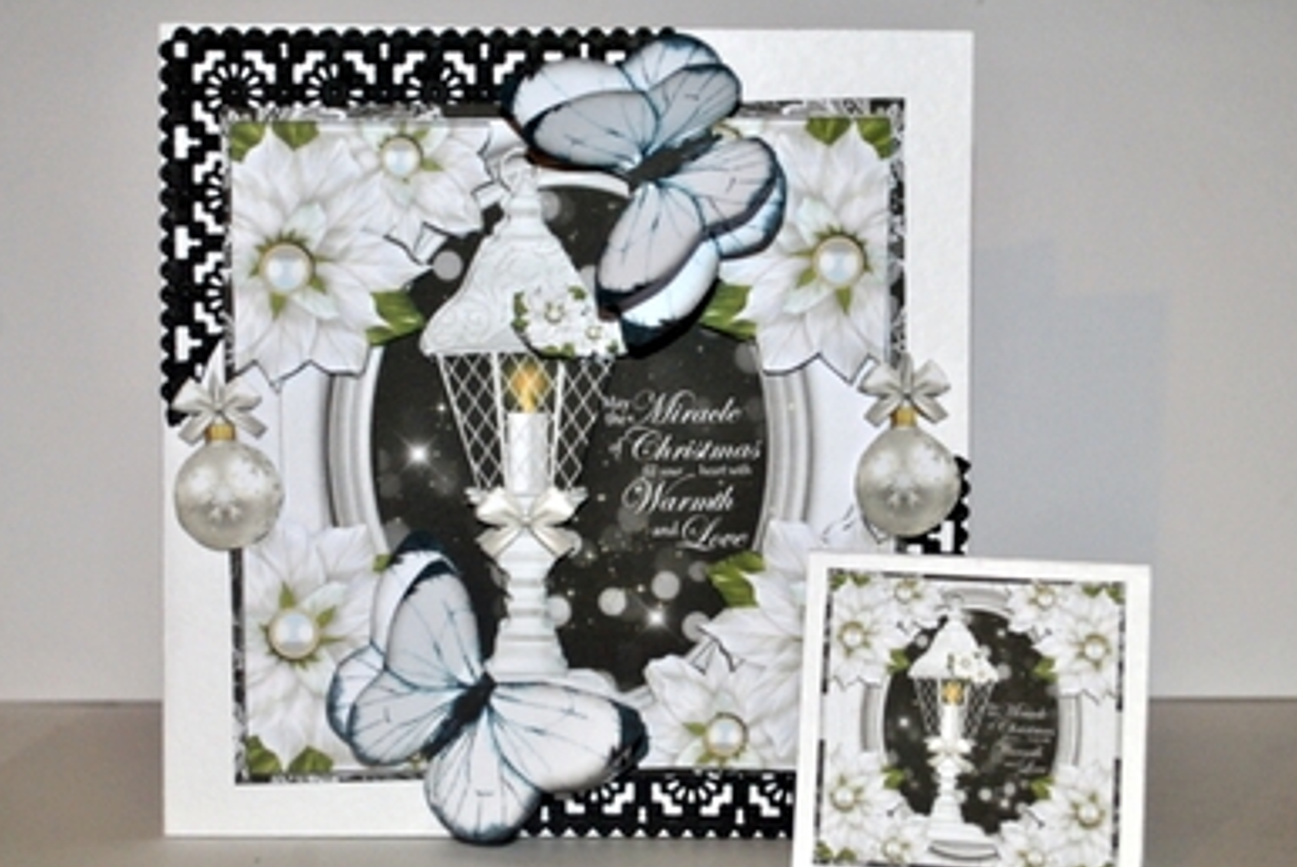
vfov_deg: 21.6
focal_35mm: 63
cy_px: 455
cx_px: 612
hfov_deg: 31.9
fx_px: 2271
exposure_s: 1/60
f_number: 5.6
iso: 450
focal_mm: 36
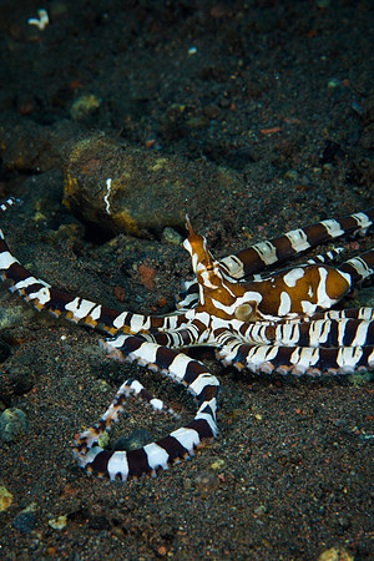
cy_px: 280
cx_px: 187
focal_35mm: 158
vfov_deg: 13.0
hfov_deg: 8.7
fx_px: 2454
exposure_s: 1/160
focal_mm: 105
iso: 200
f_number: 22
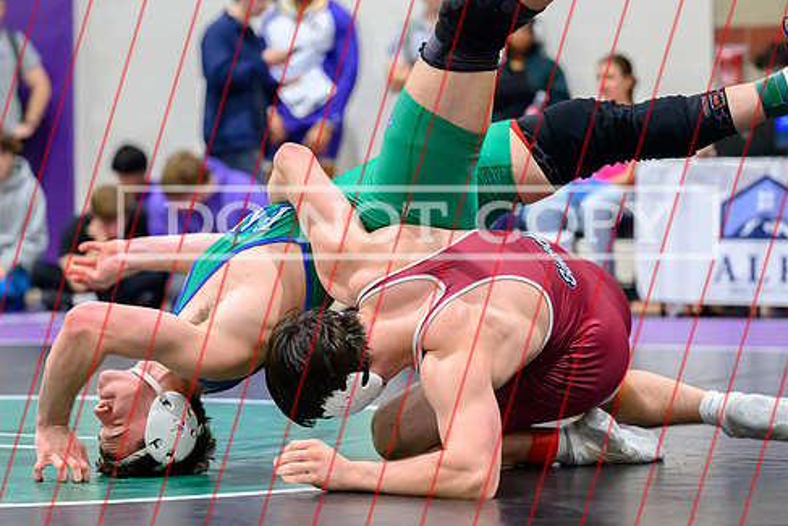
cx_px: 339
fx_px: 3043
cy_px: 261
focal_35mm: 139
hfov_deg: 14.7
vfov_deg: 9.9
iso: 8000
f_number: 2.8
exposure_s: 1/640
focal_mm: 99
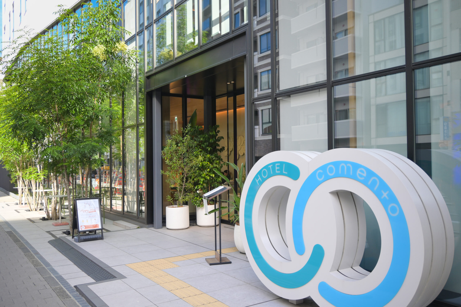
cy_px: 154
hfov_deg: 58.3
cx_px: 230
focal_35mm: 32
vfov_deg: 40.8
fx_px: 413
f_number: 4
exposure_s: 1/125
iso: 100
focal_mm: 21.5
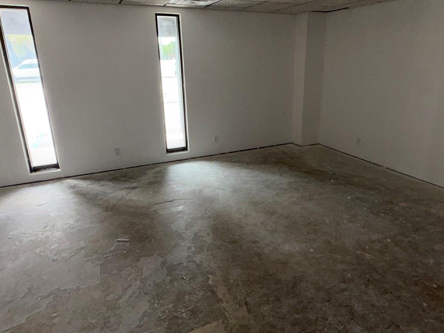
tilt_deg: -16.8
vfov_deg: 56.7
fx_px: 308
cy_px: 151
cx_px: 239
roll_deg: +2.6
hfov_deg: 71.5
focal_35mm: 24
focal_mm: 2.22
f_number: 2.2
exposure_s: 1/60
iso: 50
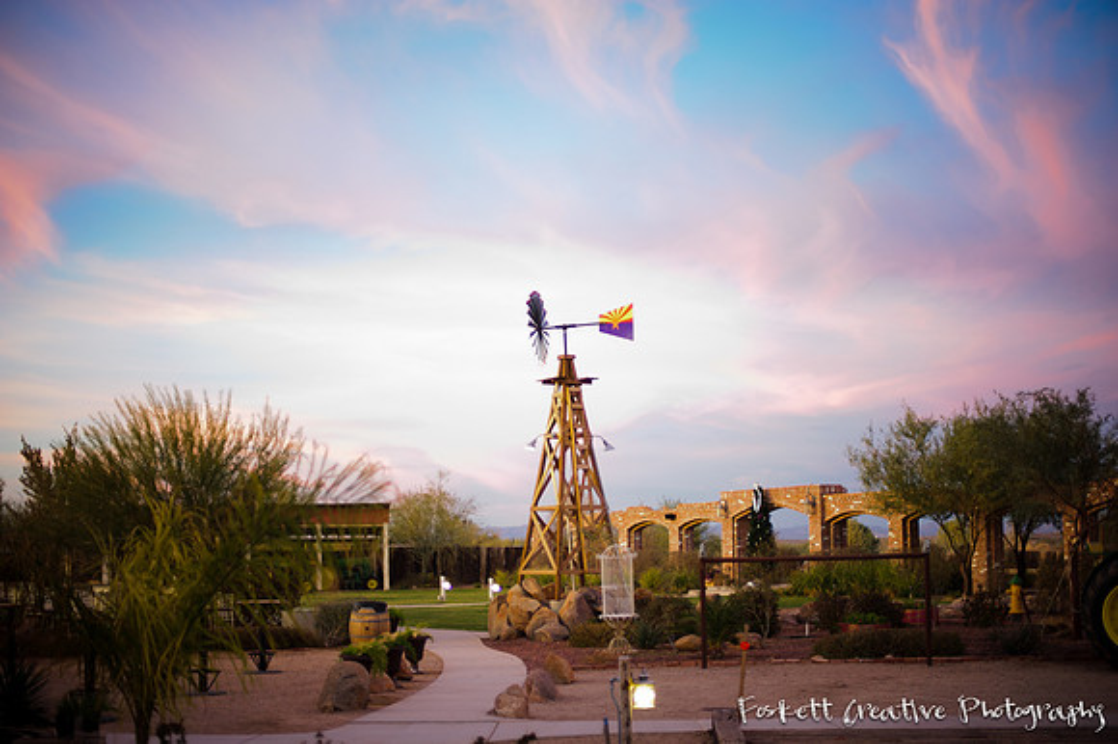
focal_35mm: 50
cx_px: 559
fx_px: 1552
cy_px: 372
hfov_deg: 39.6
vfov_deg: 27.0
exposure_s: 1/125
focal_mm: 50
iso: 640
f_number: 1.4
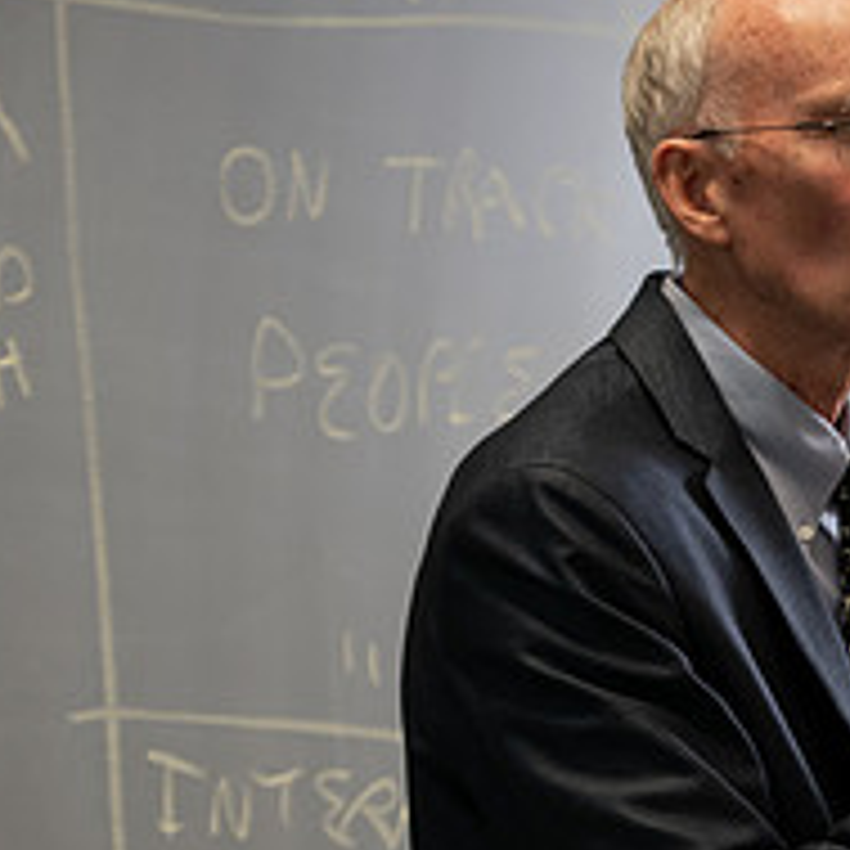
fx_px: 6890
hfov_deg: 7.0
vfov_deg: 7.1
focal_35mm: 248
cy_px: 515
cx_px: 913
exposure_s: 1/200
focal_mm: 95
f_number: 3.2
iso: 800
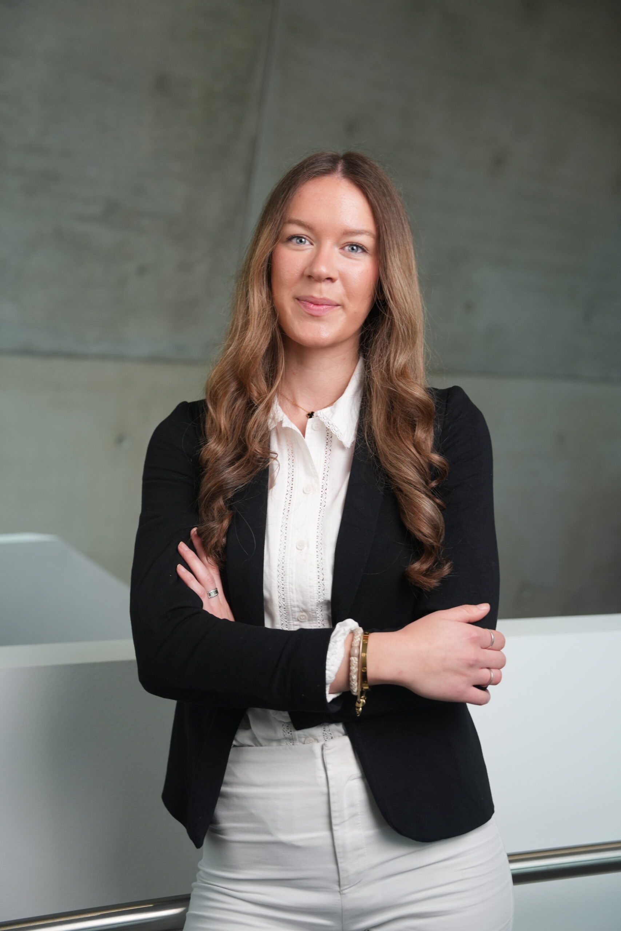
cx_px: 310
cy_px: 466
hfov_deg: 32.6
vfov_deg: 47.4
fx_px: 1061
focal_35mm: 41
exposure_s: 1/100
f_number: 2.8
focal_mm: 41
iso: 1000
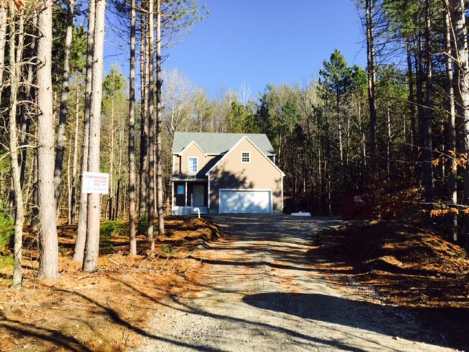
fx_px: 393
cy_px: 176
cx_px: 234
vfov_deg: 48.2
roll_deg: +0.1
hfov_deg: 61.7
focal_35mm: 29
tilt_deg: +9.0
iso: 32
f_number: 2.2
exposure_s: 1/920
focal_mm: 4.15
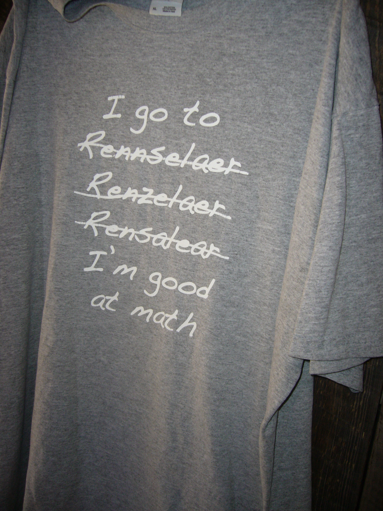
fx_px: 516
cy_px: 256
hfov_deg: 40.7
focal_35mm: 35
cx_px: 192
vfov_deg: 52.6
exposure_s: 1/30
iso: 100
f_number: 2.8
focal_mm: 5.8
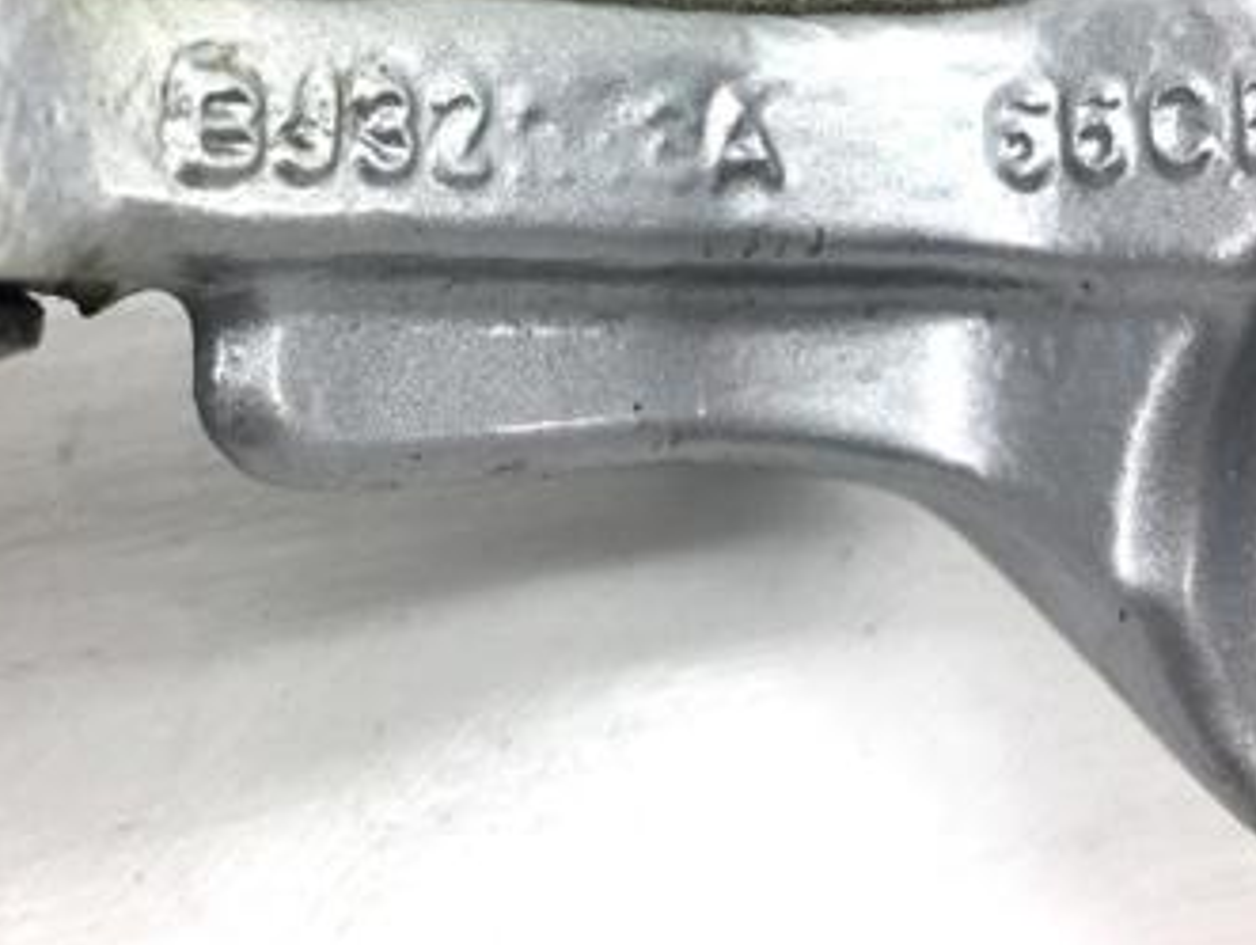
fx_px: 2034
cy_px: 76
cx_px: 634
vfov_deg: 25.3
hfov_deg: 34.3
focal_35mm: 56
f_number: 2.2
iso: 25
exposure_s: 1/180
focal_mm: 4.15
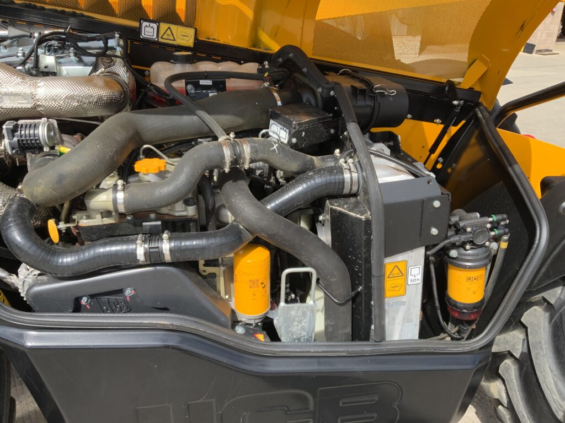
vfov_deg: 48.2
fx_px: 473
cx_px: 282
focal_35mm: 29
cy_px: 212
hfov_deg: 61.7
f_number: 1.8
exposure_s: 1/674
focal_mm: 3
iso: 16
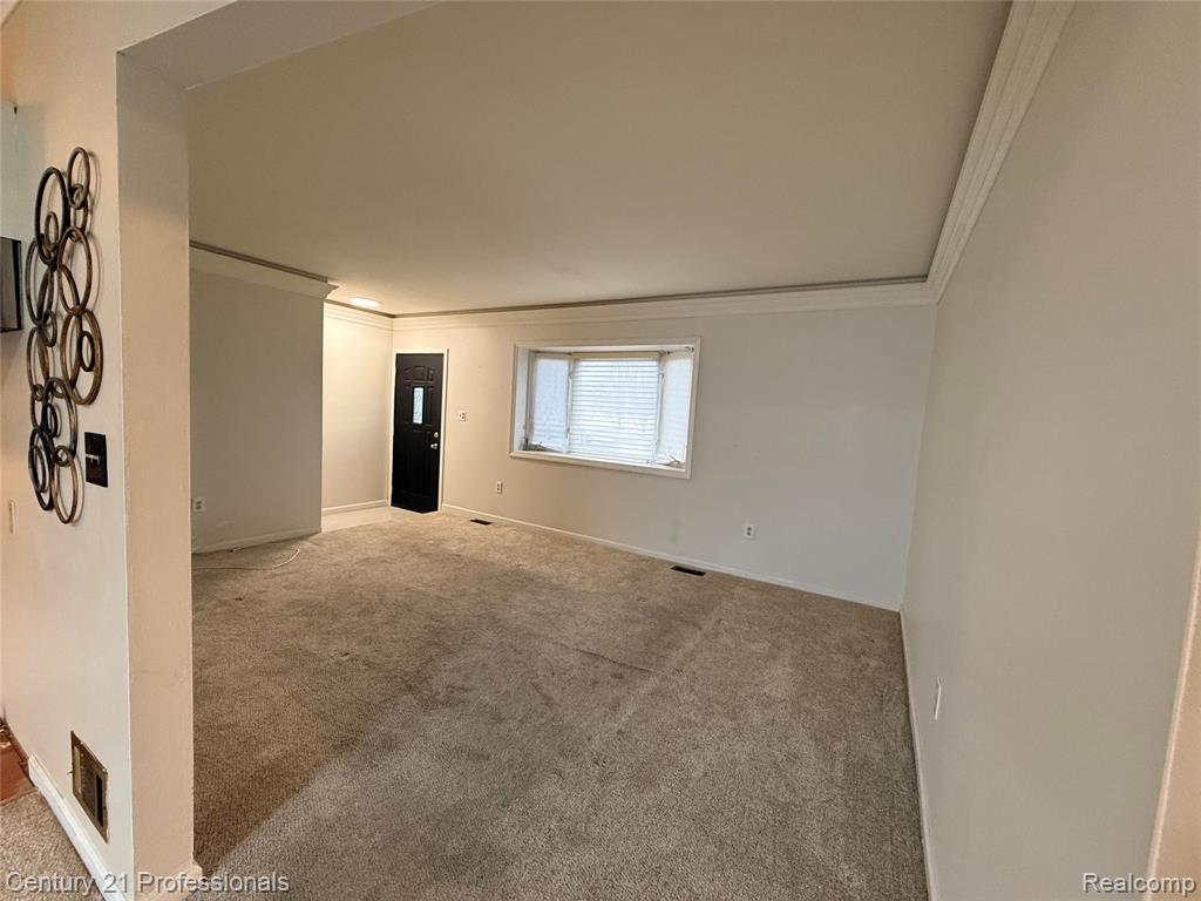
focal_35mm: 14
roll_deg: -3.3
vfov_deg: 85.7
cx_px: 600
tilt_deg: -4.3
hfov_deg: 102.1
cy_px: 450
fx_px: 486
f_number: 2.2
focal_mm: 2.22
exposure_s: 1/120
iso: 320
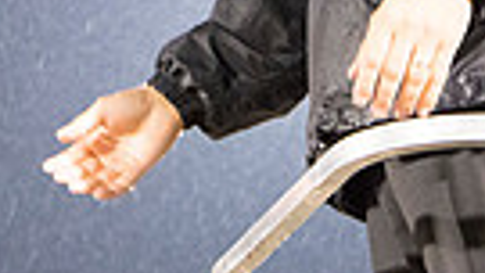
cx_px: 259
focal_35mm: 225
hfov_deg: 9.6
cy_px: -386
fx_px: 2894
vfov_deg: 5.2
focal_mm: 50
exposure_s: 1/80
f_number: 5.6
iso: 5000
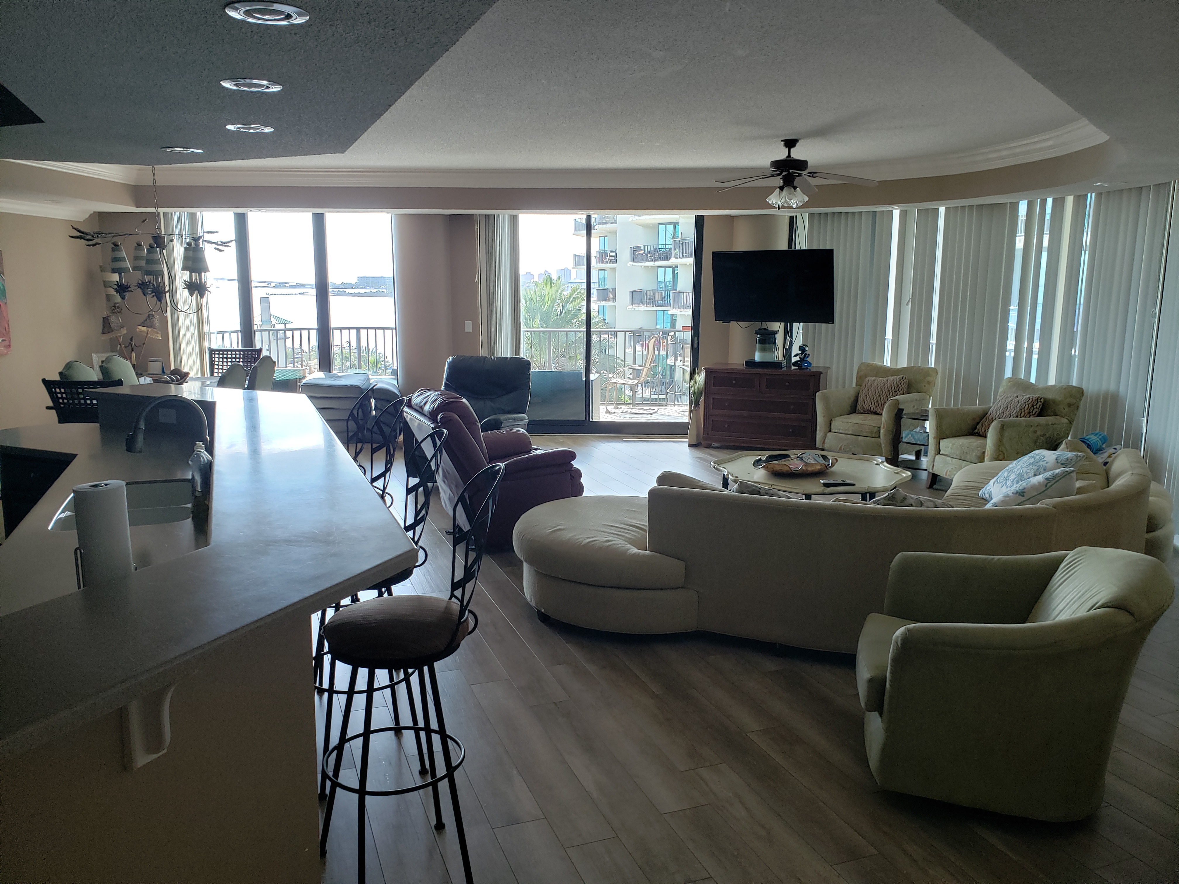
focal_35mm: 26
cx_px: 590
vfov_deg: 53.1
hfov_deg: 67.3
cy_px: 442
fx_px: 886
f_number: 2.4
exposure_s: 1/120
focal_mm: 4.3
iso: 125
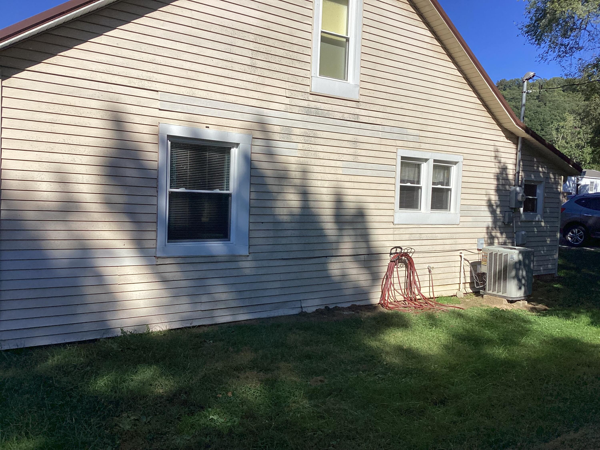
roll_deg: -1.4
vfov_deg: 45.4
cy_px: 225
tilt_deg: -4.2
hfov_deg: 58.4
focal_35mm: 31
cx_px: 300
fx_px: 537
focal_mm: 3.3
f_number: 2.4
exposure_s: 1/2331
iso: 25
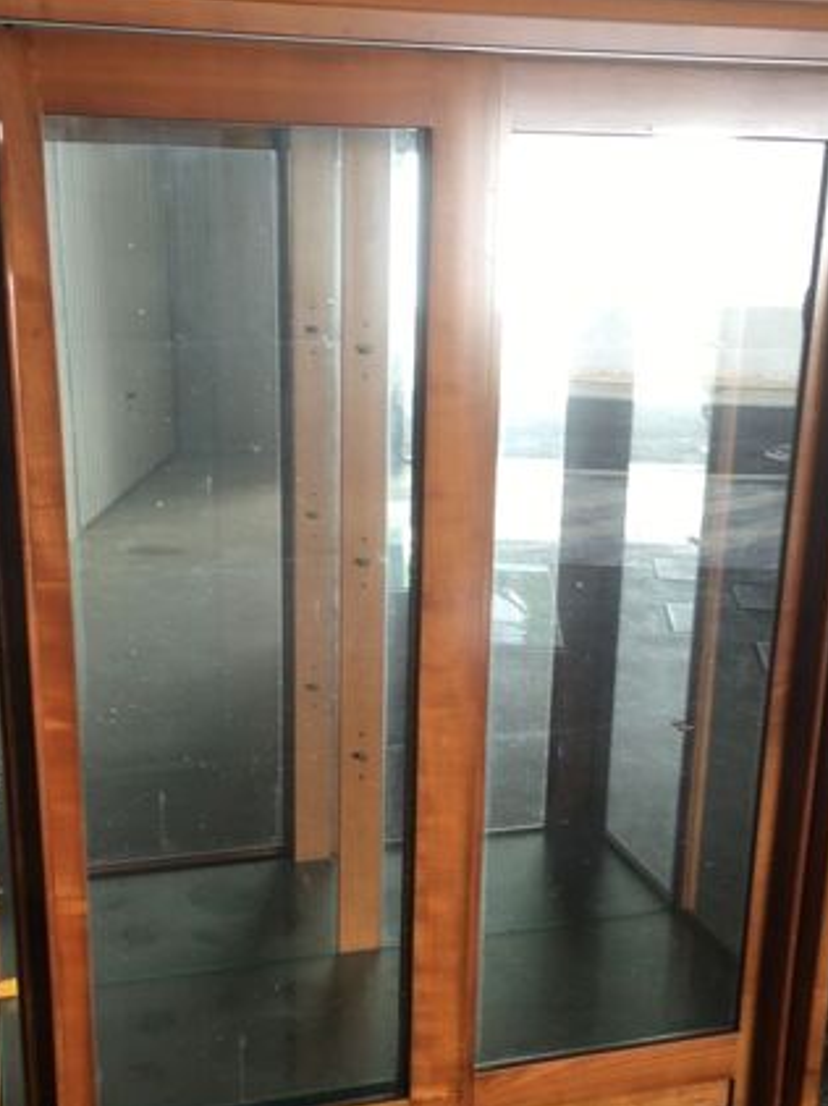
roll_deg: -0.4
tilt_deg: -17.6
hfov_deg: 32.8
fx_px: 1405
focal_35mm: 44
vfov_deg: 42.8
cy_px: 663
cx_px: 401
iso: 25
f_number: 2.2
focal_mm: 4.15
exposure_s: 1/50
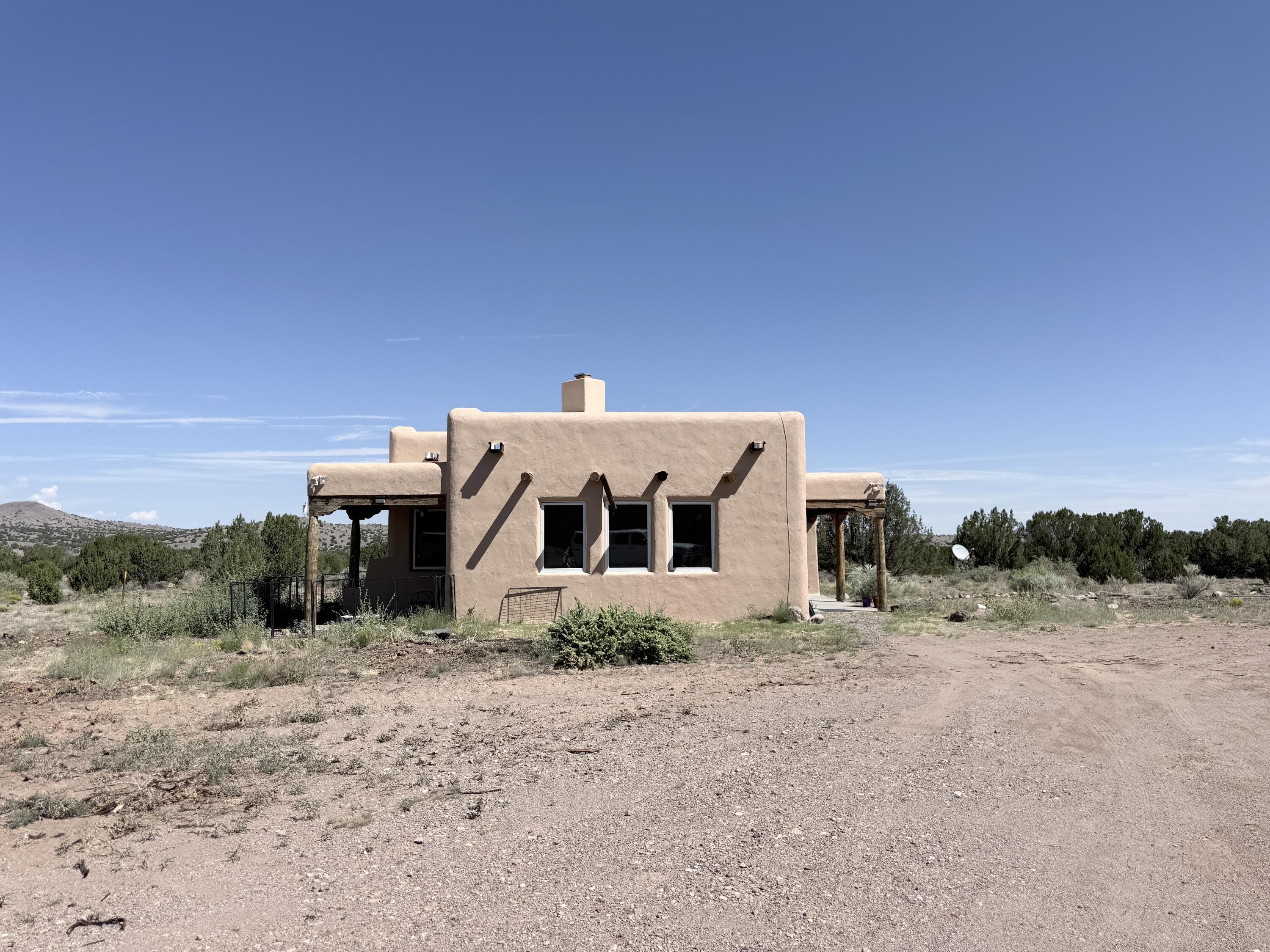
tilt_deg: +5.3
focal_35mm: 24
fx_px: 881
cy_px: 476
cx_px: 635
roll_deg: +0.4
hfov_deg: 71.6
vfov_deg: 56.8
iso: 80
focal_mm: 6.76
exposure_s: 1/6711
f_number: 1.78
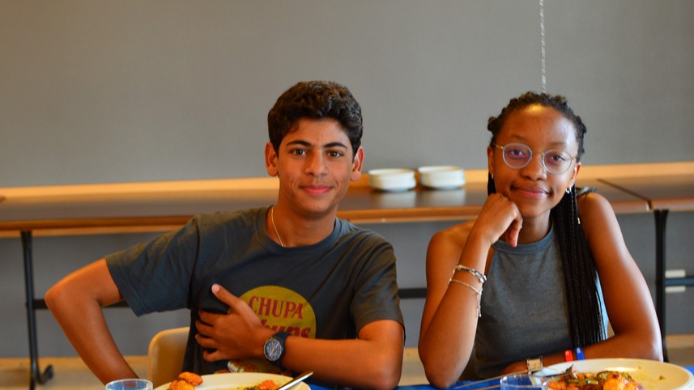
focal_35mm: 66
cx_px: 302
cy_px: 215
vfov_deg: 18.4
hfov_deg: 32.0
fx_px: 1208
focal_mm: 35
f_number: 3.2
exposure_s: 1/20
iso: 400
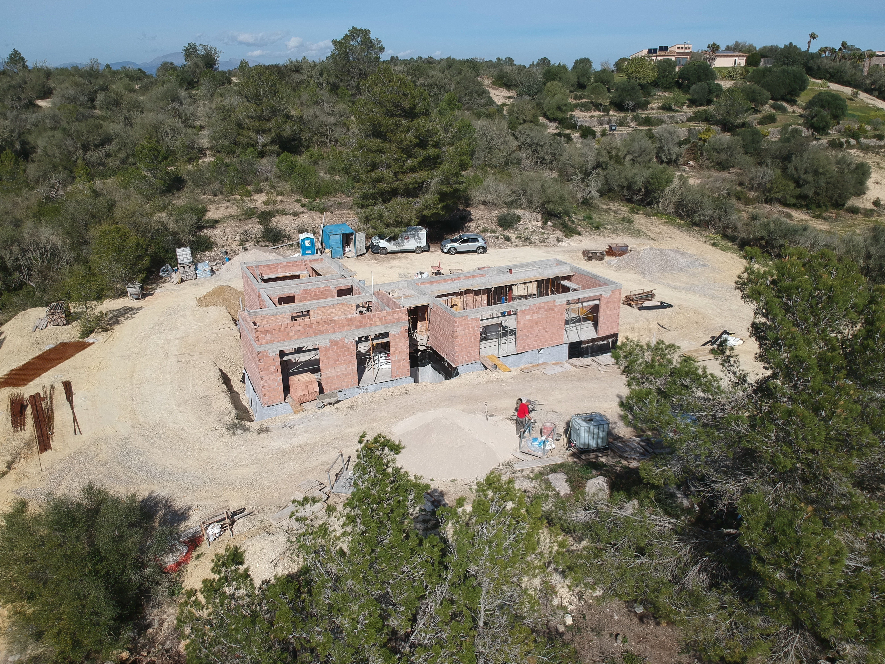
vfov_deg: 54.9
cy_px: 332
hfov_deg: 69.4
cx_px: 442
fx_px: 639
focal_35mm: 25
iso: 102
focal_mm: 4.49
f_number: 2.6
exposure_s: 1/2000
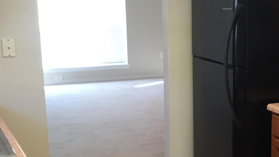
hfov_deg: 27.7
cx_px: 276
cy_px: 117
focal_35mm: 72
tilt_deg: -13.8
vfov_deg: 16.7
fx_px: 533
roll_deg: -1.1
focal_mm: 4.15
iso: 50
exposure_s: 1/30
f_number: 2.2
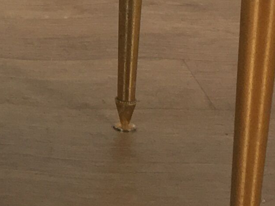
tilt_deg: -11.9
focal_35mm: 186
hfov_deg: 10.1
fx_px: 1477
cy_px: -116
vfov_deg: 7.8
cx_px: -219
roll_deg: -0.2
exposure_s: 1/33
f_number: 2.2
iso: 40
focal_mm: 4.15
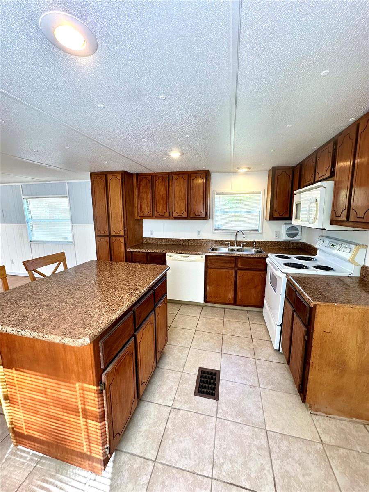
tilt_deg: -9.4
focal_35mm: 14
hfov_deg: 85.7
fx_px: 199
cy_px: 246
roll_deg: -0.5
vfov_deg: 102.1
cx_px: 184
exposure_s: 1/120
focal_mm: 2.22
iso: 125
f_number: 2.2
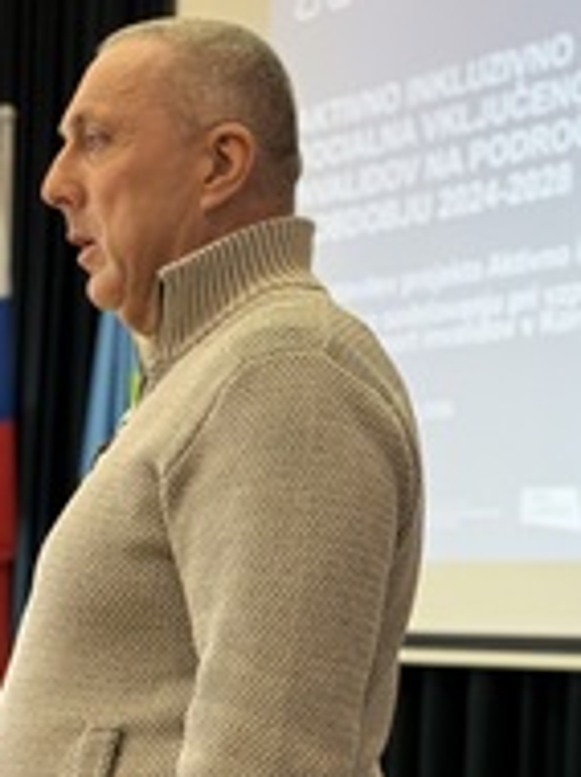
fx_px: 2041
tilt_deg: +6.3
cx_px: 299
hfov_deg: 16.2
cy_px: 458
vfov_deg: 21.5
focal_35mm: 91
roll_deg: -2.0
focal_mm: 6.76
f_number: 1.78
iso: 125
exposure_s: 1/50
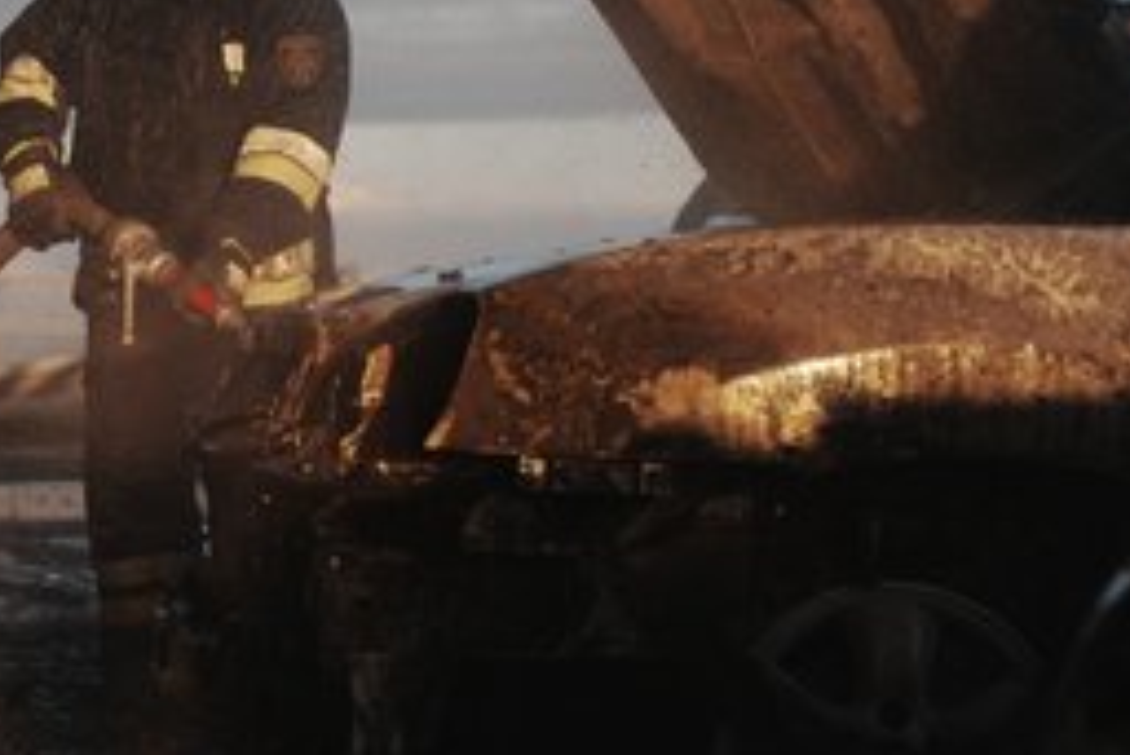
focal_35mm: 117
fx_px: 3674
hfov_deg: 17.4
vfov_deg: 11.7
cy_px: 227
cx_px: 318
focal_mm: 75
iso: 200
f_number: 4
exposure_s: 1/2000
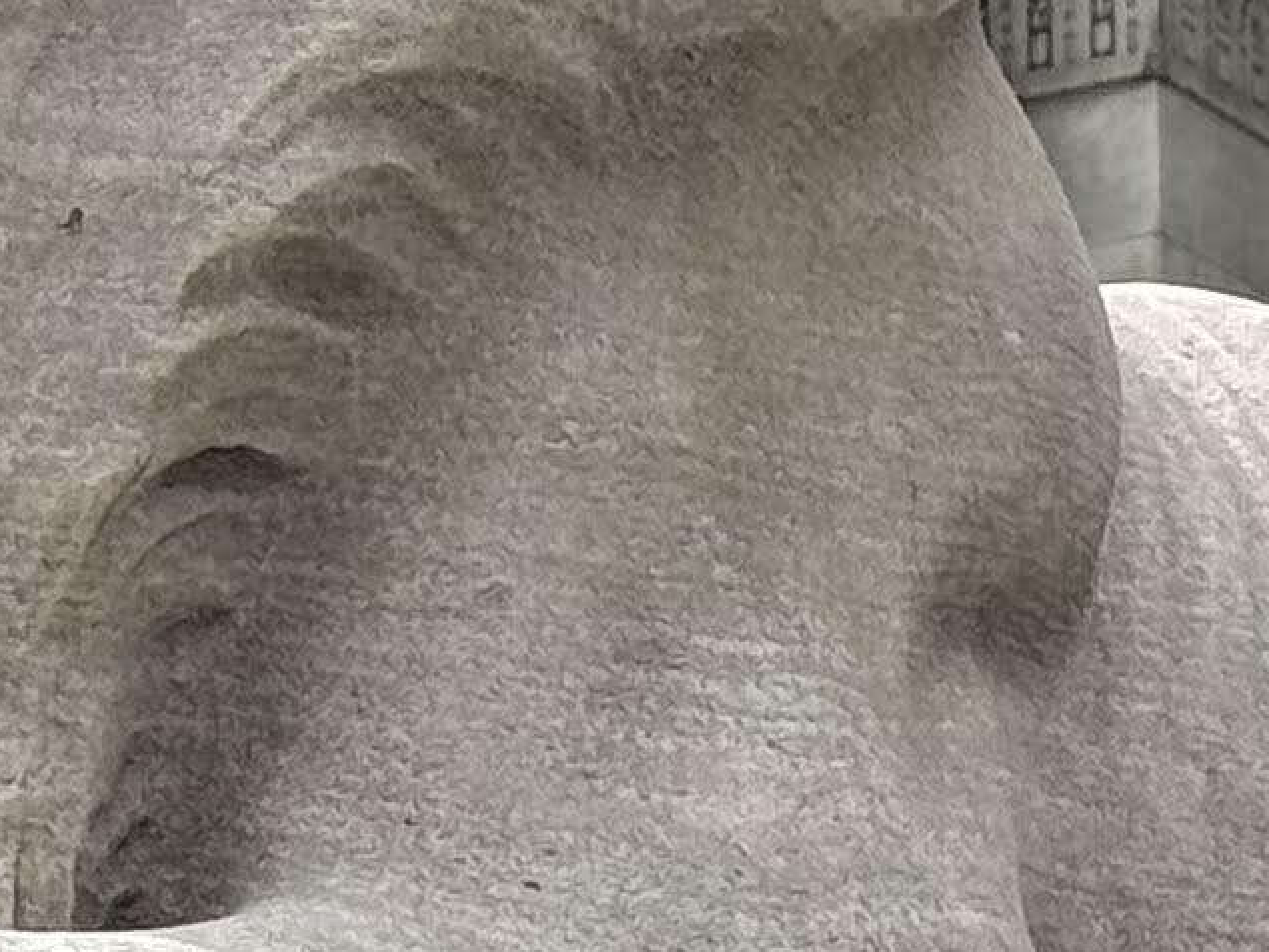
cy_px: -720
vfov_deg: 4.8
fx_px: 11179
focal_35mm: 305
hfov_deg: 6.5
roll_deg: -0.7
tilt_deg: +22.8
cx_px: 38
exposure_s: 1/1427
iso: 64
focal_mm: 6.76
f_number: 1.78
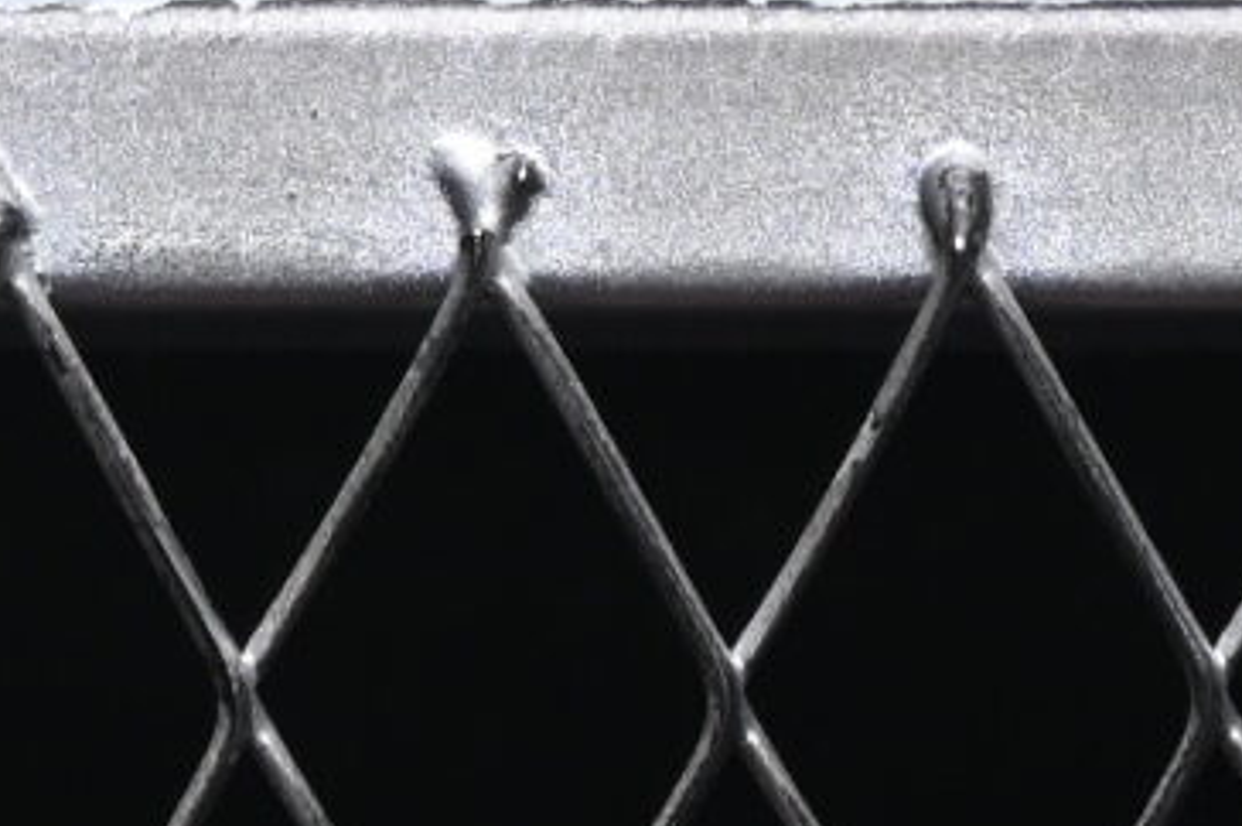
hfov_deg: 3.9
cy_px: -1862
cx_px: -727
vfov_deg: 2.6
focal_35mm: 528
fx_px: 18199
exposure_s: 1/60
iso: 160
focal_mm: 50
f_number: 6.3
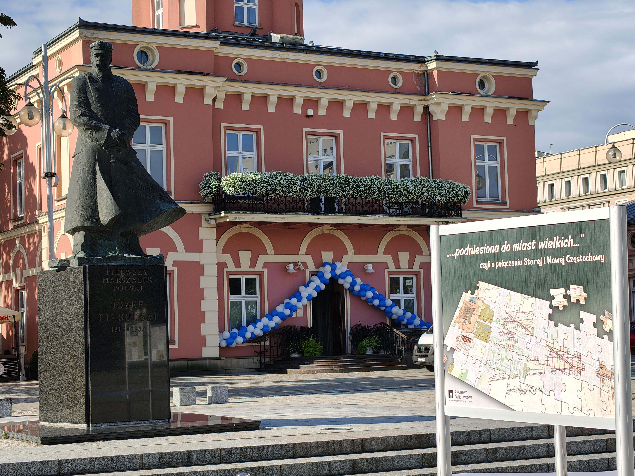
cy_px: 238
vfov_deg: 20.2
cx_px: 318
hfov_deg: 26.7
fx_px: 1339
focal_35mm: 73
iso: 80
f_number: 2.6
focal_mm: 13.85
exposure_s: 1/1950
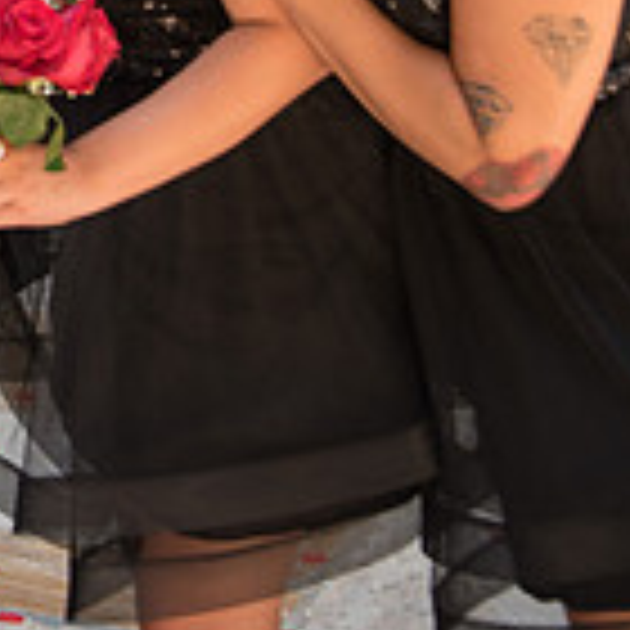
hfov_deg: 13.1
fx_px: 2615
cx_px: -270
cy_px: -79
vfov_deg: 13.4
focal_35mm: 127
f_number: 4.5
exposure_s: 1/100
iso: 100
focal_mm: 36
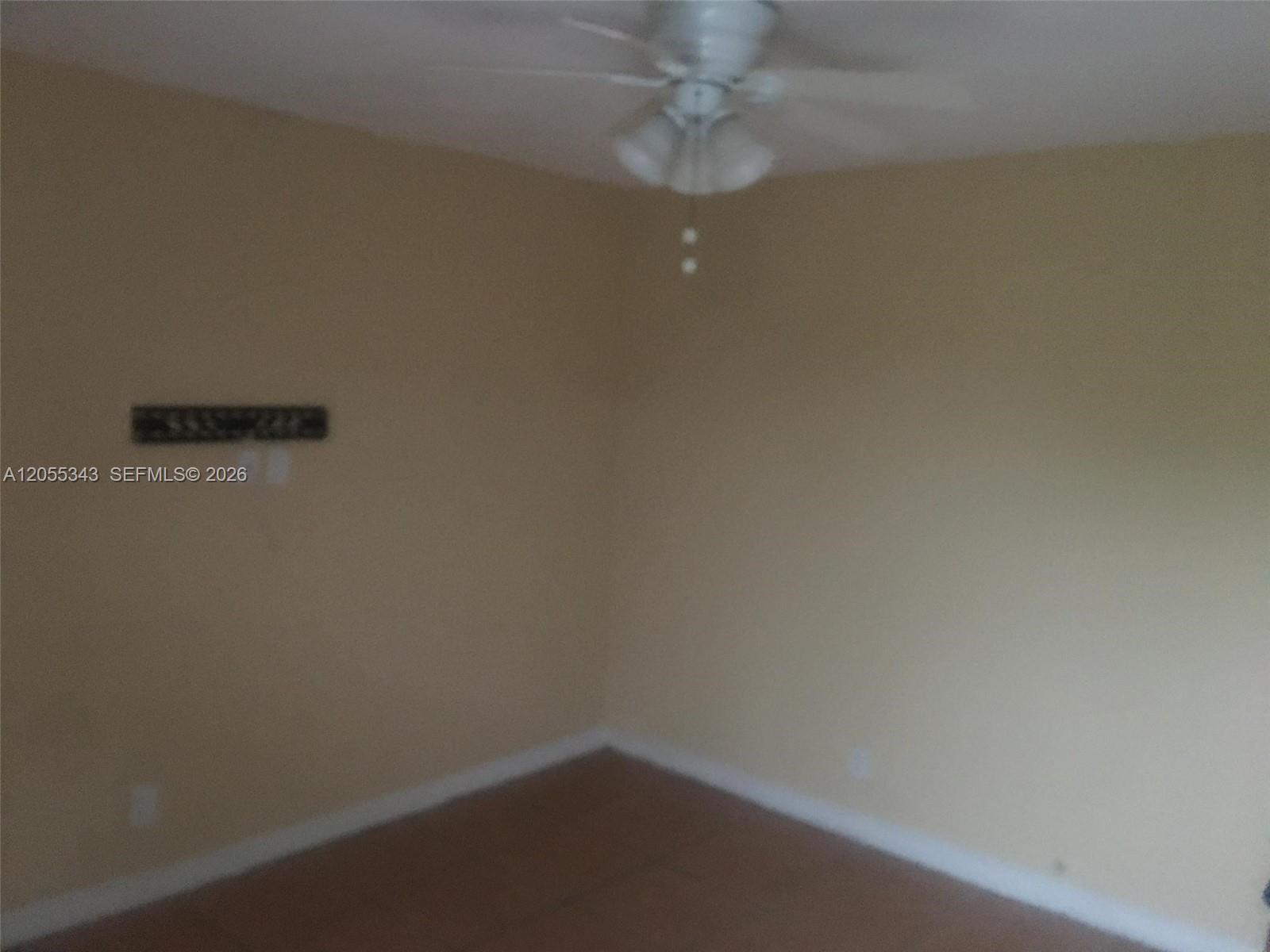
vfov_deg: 48.2
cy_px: 476
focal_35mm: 29
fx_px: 1064
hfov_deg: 61.7
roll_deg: -2.2
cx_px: 635
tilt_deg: -4.7
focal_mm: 4.15
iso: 160
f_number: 2.2
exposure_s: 1/4
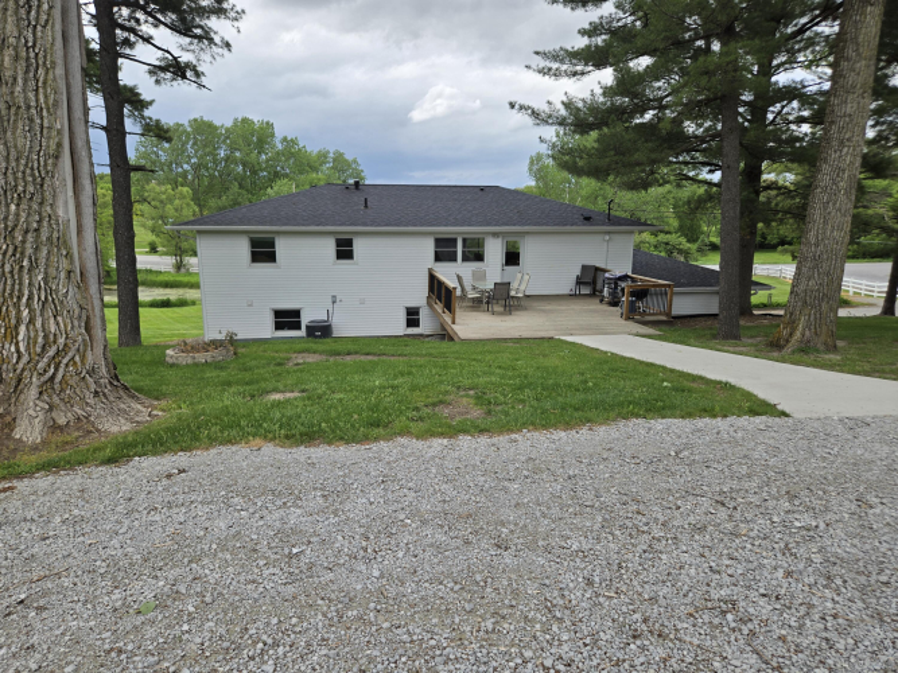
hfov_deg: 73.9
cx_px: 449
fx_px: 597
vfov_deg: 58.9
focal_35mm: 23
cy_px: 336
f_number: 1.8
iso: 25
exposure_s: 1/1081
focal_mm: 5.4
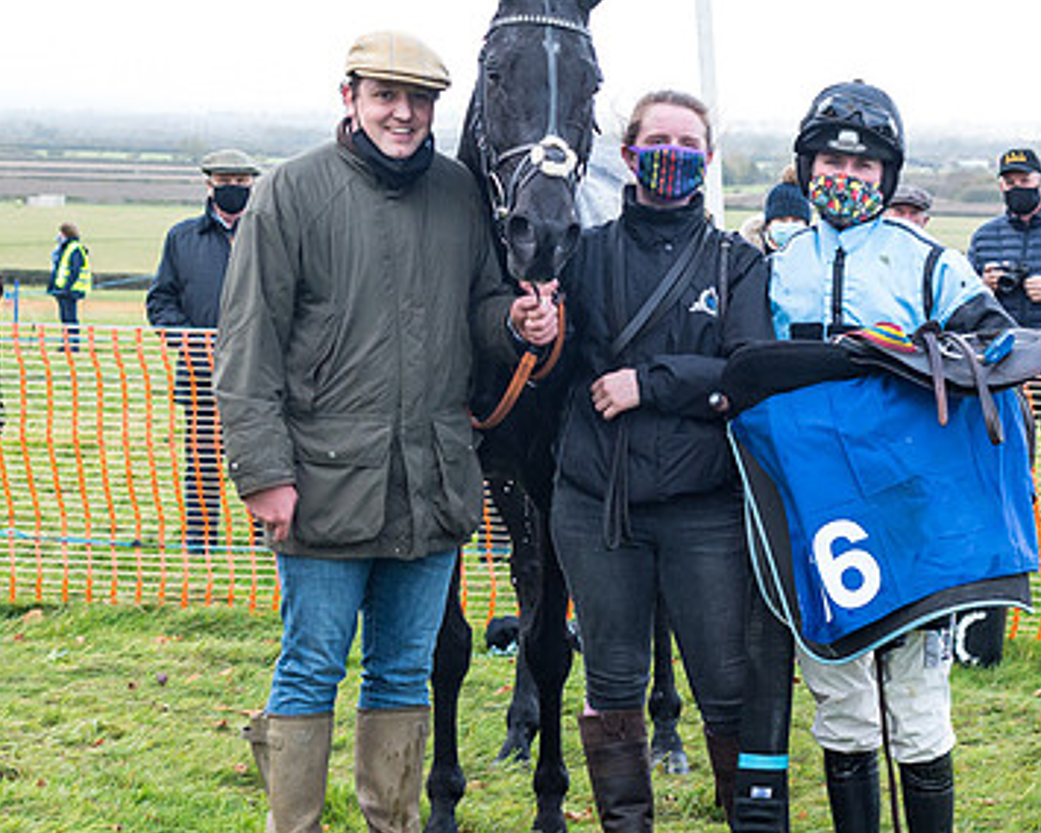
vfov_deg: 15.5
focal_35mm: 99
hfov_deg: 19.4
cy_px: 292
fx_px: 3050
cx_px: 599
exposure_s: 1/1000
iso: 1250
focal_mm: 35
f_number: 5
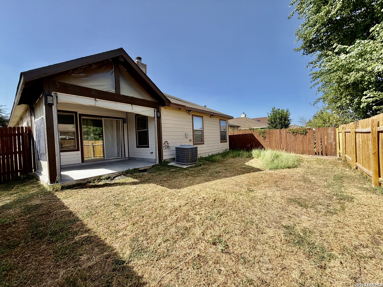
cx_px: 192
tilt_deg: -1.2
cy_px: 144
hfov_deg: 102.1
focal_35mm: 14
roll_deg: +2.7
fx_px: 155
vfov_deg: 85.7
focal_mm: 2.22
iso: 32
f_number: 2.2
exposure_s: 1/770
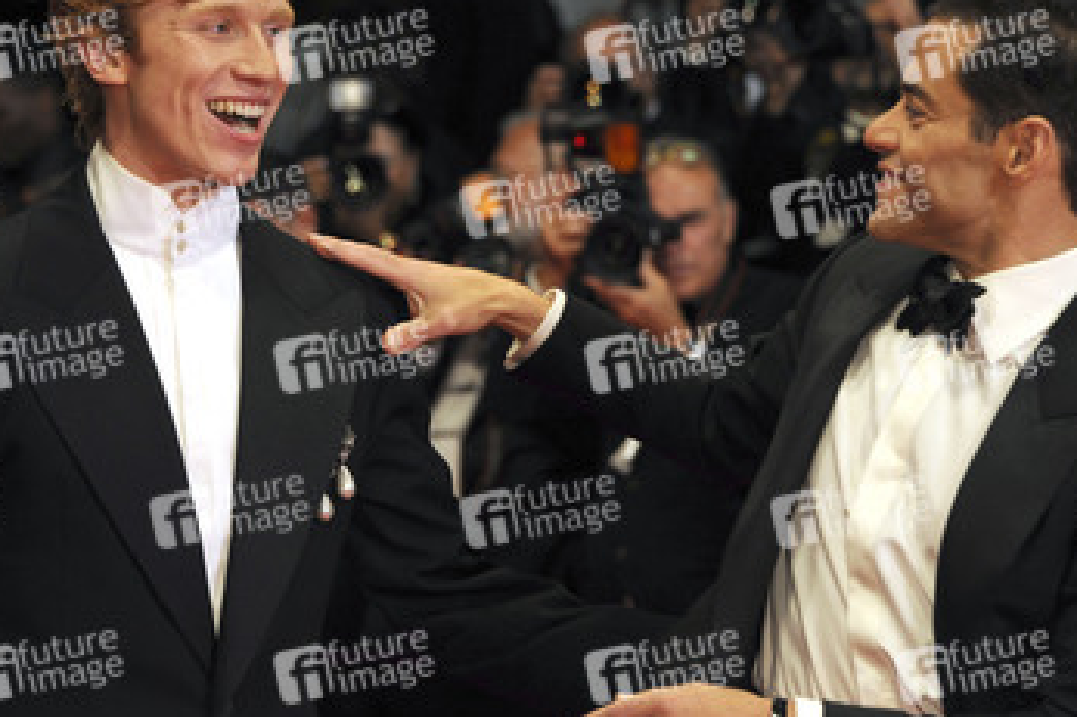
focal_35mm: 175
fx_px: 5233
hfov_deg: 11.8
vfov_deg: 7.8
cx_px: 580
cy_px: 279
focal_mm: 135
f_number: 5.6
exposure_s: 1/250
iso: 1250
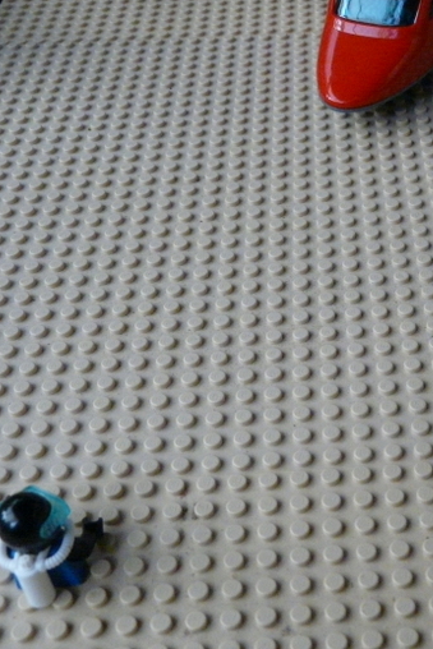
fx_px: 974
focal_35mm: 54
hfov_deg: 24.1
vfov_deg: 36.9
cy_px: 333
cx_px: 416
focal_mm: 5.5
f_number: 2.8
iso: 500
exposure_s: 1/160
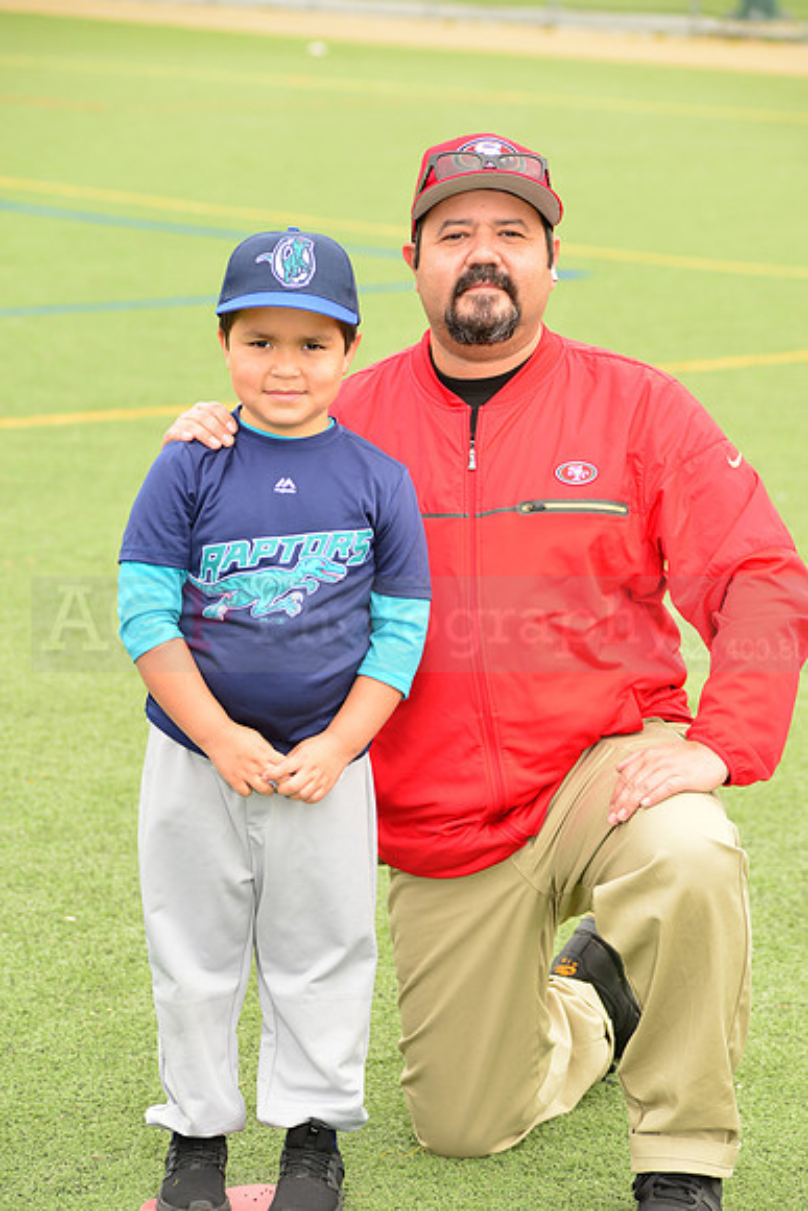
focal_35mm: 135
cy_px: 606
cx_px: 404
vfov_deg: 15.2
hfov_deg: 10.2
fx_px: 4542
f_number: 8
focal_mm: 135
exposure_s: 1/200
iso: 250
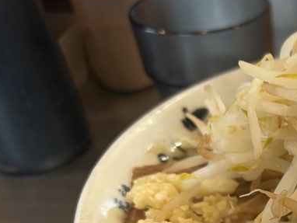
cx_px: 384
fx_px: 584
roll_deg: +0.1
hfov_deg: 24.9
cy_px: 247
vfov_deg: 20.6
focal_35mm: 68
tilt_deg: -40.8
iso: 64
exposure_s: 1/50
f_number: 1.6
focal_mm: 5.96
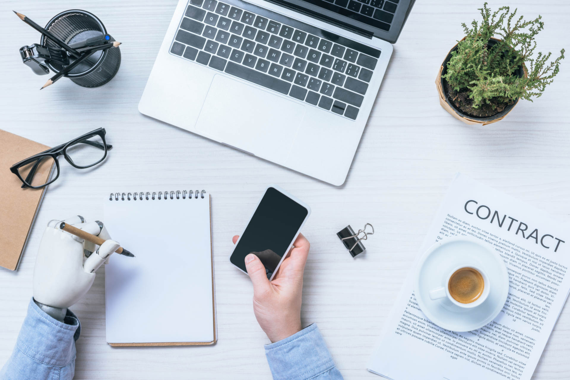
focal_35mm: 50
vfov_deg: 27.0
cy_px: 190
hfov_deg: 39.6
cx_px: 285
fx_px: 792
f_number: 10
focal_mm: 50
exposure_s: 1/200
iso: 250
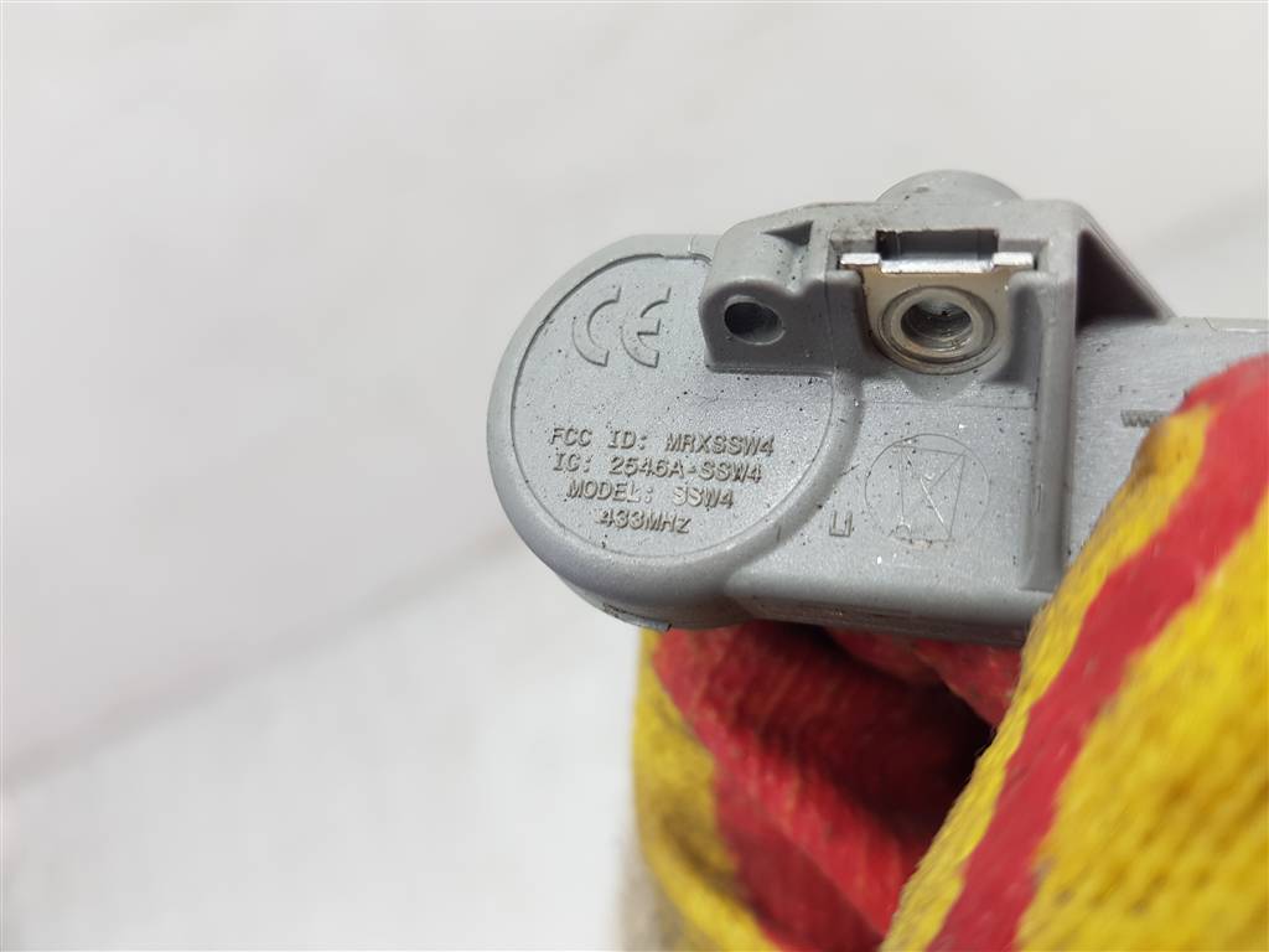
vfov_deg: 53.1
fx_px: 953
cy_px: 476
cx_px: 634
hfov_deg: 67.3
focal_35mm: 26
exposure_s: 1/50
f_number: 1.7
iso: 50
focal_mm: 4.2
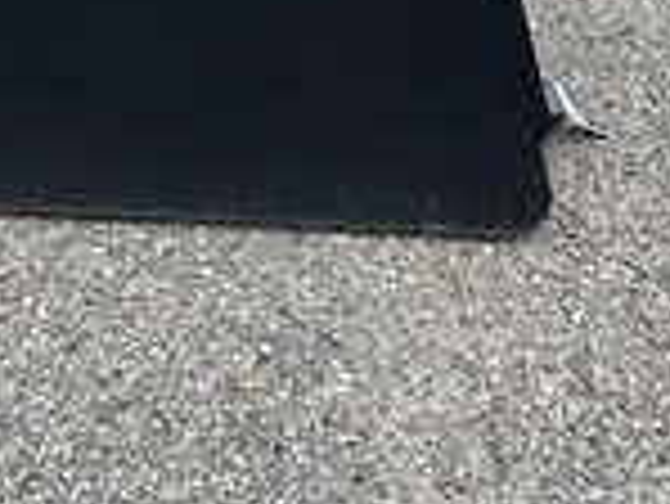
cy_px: 32
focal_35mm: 78
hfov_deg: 24.9
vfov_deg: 18.5
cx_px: 229
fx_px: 1511
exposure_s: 1/855
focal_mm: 3
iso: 25
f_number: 1.8
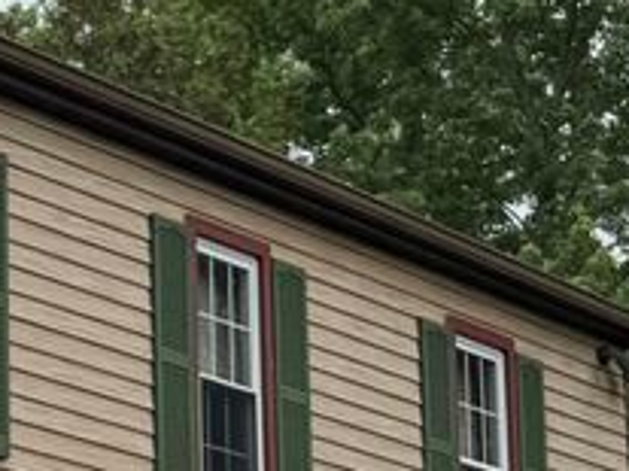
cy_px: 439
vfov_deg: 8.5
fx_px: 3160
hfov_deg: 9.7
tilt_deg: +9.8
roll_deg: -2.5
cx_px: -994
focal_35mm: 174
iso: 80
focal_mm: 6.76
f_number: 1.78
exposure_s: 1/7092
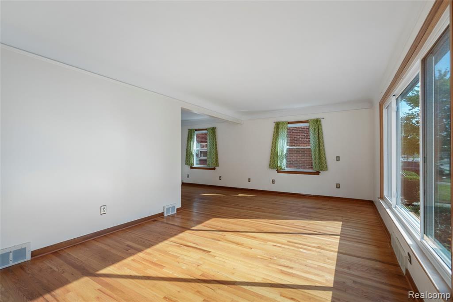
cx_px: 226
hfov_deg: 96.7
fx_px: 201
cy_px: 151
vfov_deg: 73.8
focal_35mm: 16
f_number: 4
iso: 100
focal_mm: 16
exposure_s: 1/60
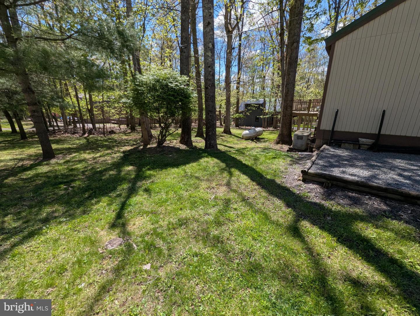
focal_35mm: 13
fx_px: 158
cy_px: 158
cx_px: 210
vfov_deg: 90.1
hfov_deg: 106.1
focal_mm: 1.95
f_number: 2.2
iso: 47
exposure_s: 1/904
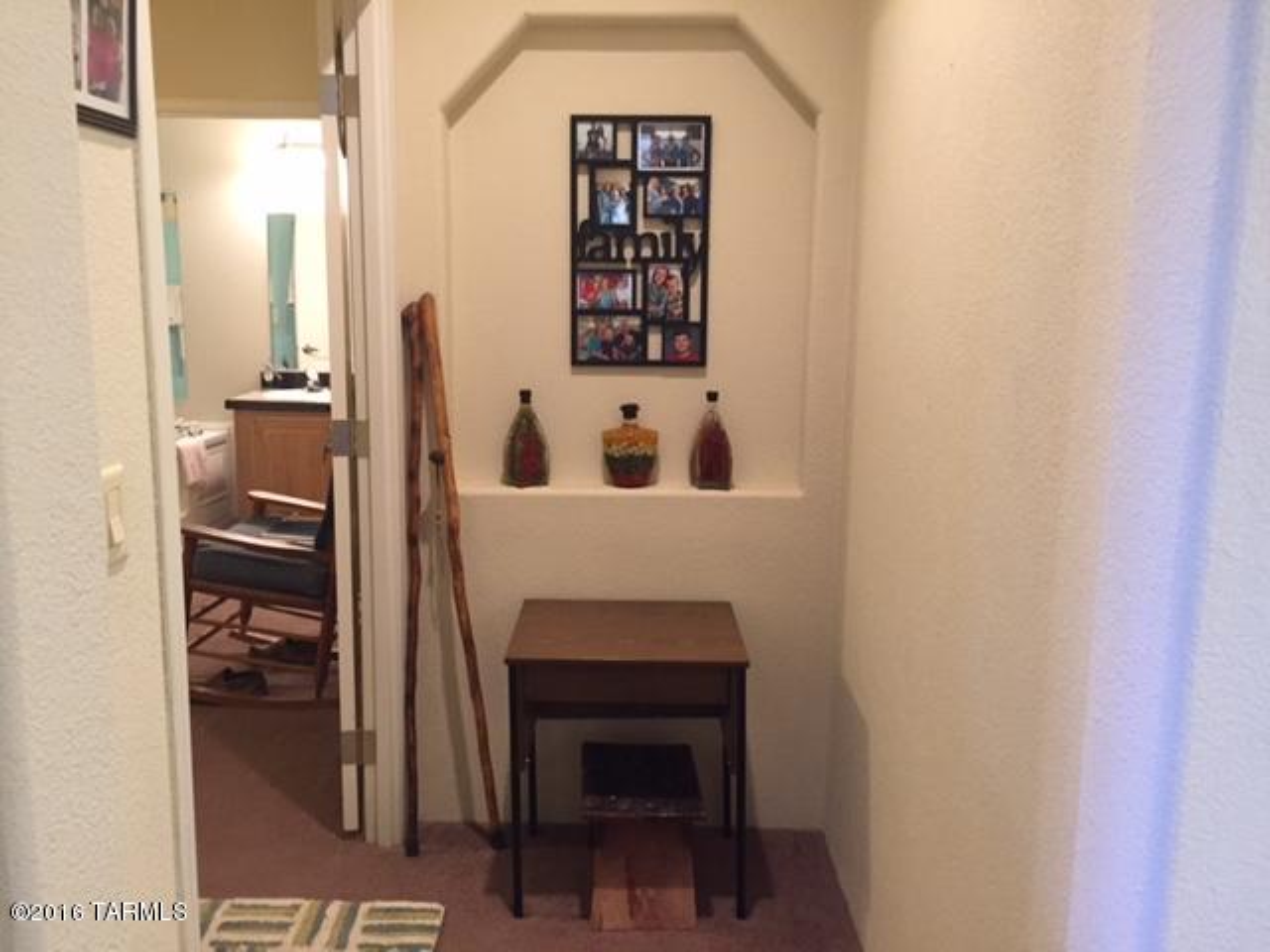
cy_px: 476
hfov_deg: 61.7
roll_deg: -1.1
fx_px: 1064
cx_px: 635
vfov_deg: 48.2
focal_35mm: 29
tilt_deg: -8.0
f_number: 2.2
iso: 200
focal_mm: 4.15
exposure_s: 1/30
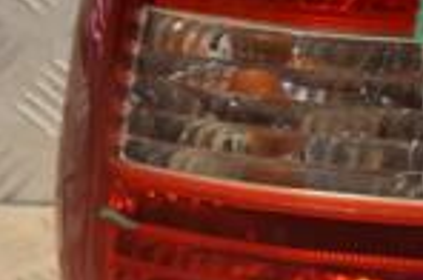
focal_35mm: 256
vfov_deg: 5.3
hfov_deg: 8.0
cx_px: 554
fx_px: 3002
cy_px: 83
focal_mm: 42
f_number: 5.6
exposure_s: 1/200
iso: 800
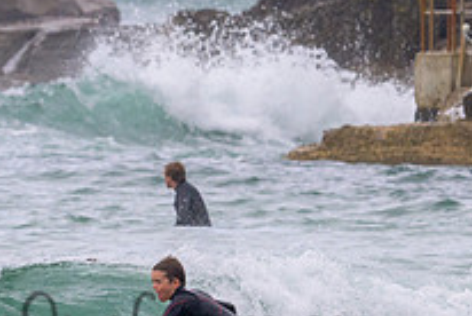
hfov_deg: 1.7
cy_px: 308
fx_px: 16163
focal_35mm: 1231
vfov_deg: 1.1
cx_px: 121
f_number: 11
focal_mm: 430
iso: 1100
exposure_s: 1/1250
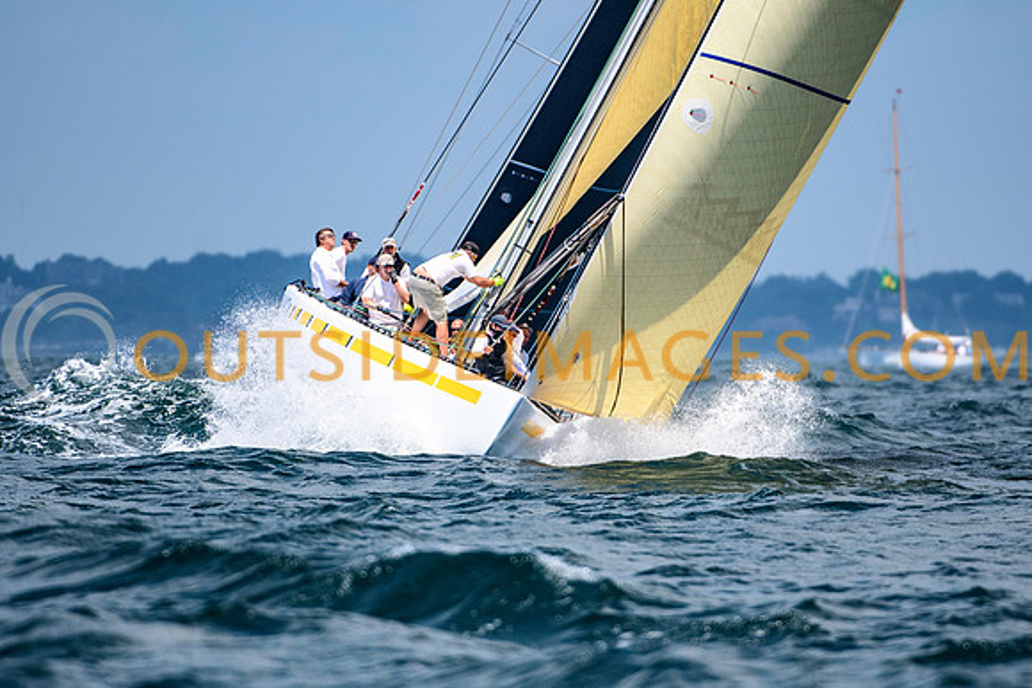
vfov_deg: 2.0
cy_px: 378
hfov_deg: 2.9
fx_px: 20076
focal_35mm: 700
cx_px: 516
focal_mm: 400
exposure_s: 1/3200
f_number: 5
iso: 400
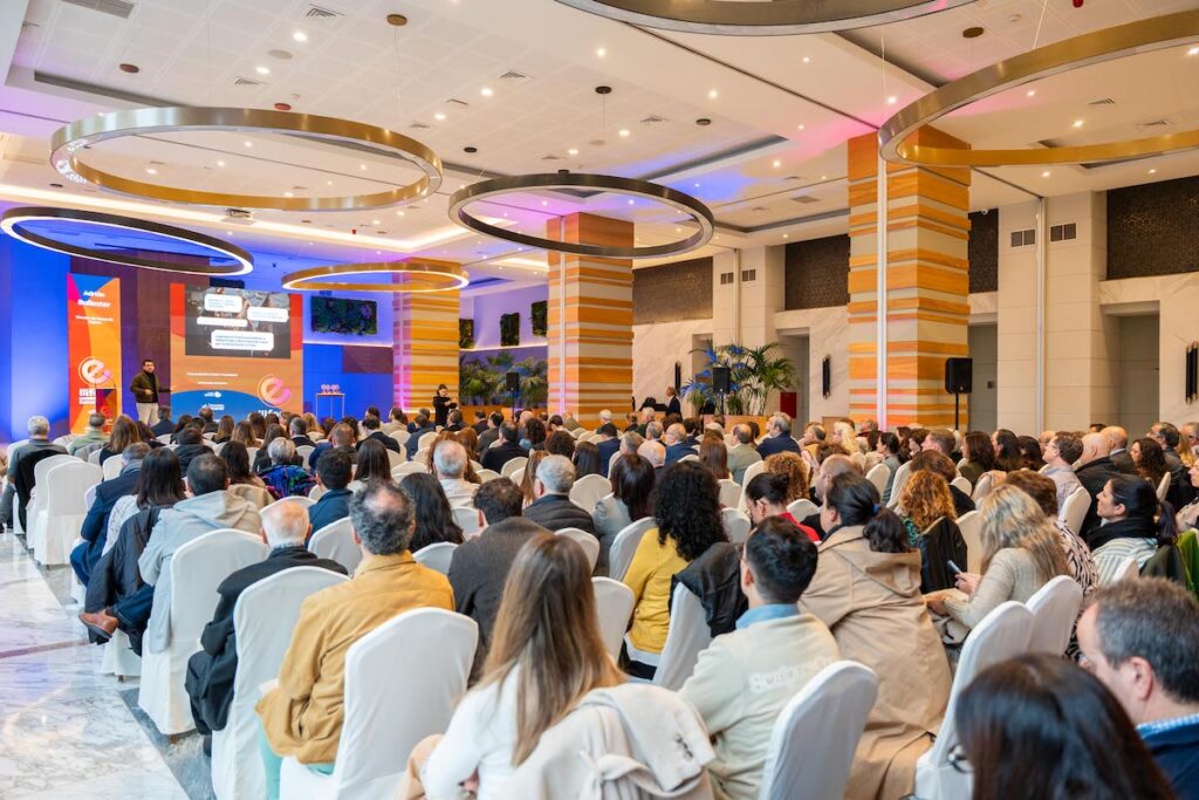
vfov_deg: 52.8
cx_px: 600
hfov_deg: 73.3
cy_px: 400
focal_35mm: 24
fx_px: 805
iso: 640
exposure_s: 1/100
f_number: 2.8
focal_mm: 24
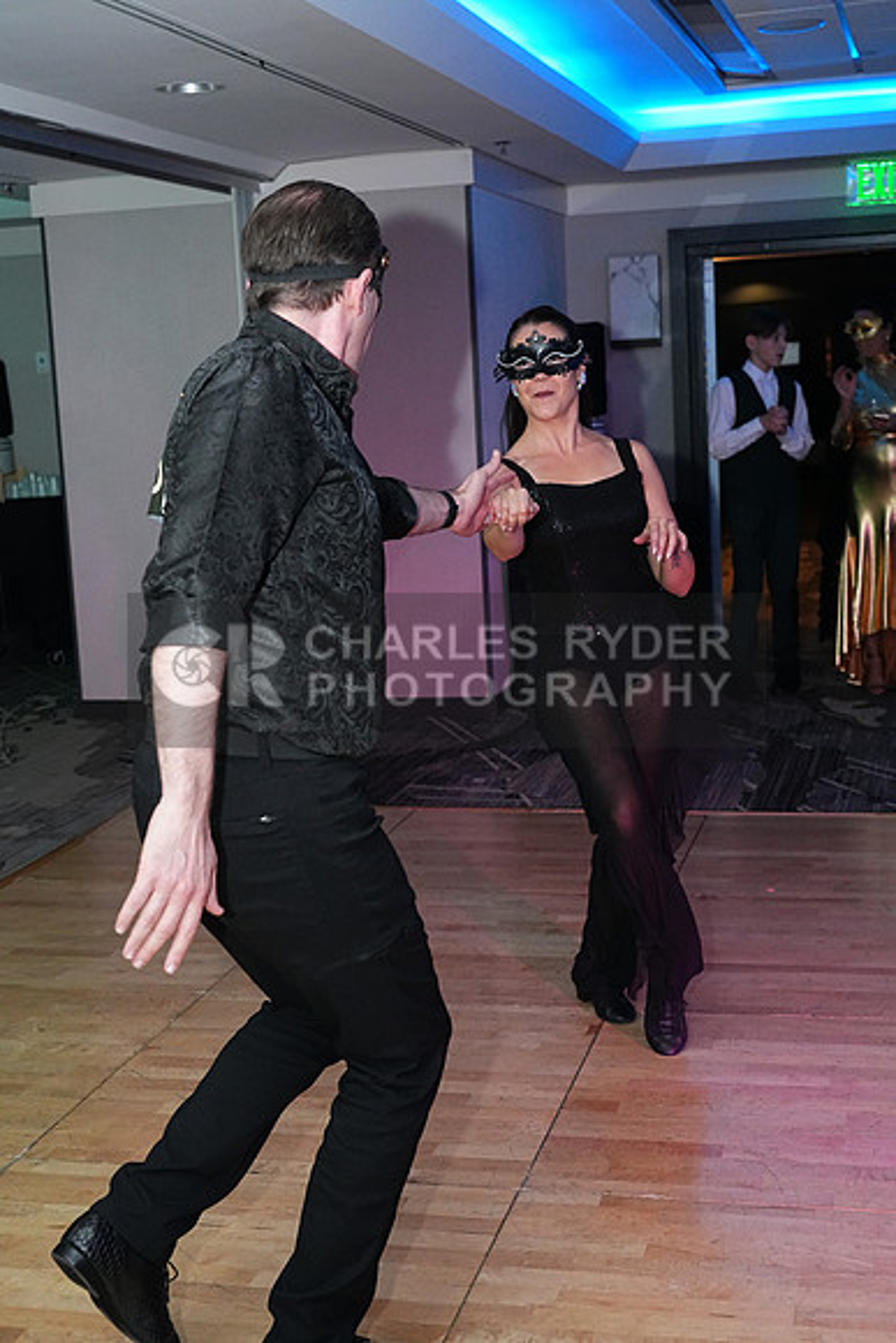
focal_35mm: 48
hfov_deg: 28.1
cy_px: 672
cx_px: 448
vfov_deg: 41.1
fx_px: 1791
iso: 5000
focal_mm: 48
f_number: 5
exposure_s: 1/250
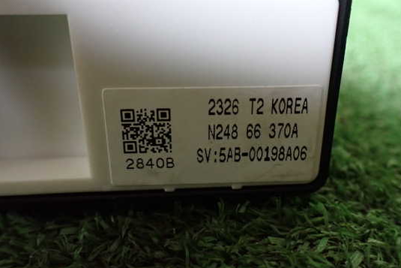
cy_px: 132
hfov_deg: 54.4
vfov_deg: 37.9
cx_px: 211
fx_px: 390
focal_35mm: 35
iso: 800
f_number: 2.3
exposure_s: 1/80
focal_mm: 5.4
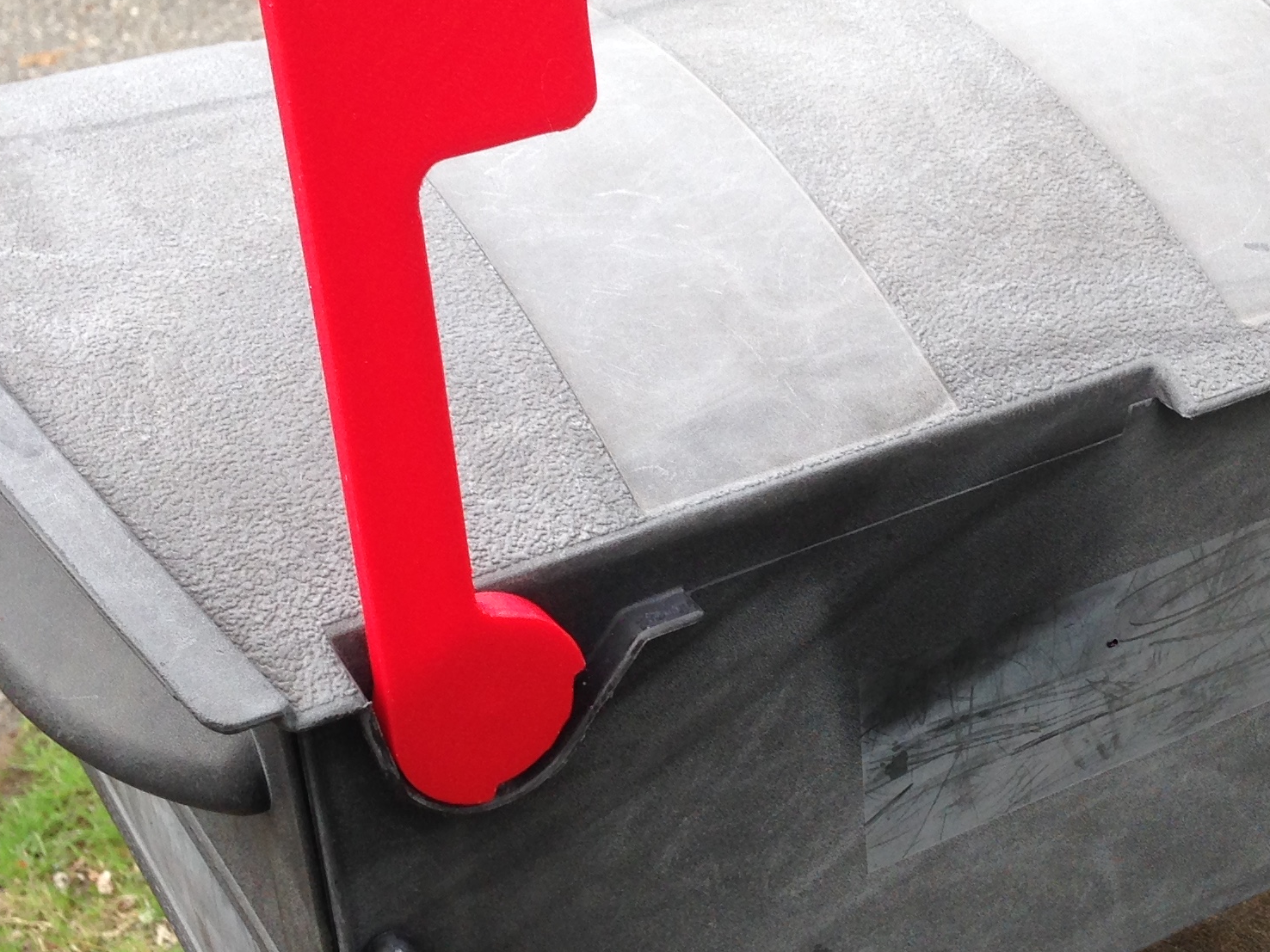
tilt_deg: -32.8
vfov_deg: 20.2
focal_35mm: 73
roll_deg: -2.3
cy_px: 500
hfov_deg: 26.4
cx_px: 940
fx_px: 2678
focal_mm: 4.12
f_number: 2.4
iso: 50
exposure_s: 1/186
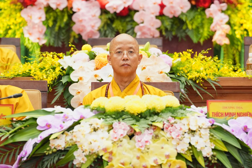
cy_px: 84
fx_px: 2100
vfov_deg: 4.6
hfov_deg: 6.9
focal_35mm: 300
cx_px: 126
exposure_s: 1/125
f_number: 3.5
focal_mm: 200
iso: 2500
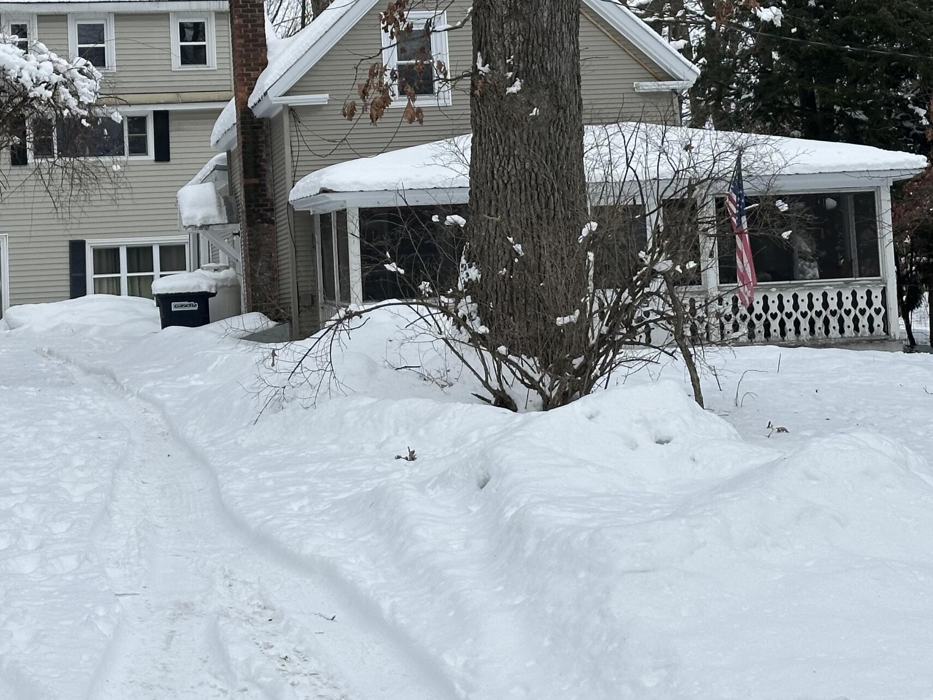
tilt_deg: +2.8
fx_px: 2264
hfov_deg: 23.3
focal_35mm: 84
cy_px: 174
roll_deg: +2.8
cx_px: 429
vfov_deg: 17.5
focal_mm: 6.86
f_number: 1.78
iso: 64
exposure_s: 1/3876
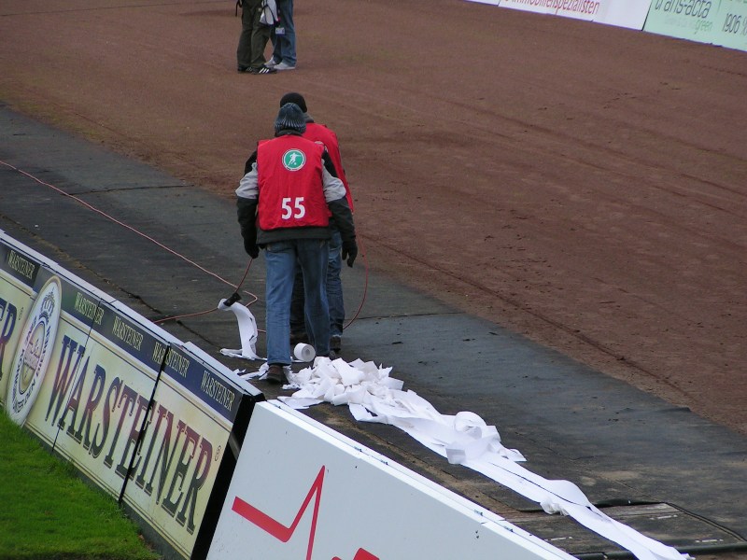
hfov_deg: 8.4
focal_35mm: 236
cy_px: 280
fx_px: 5093
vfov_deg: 6.3
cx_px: 374
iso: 50
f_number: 3.5
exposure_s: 1/250
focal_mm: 36.1
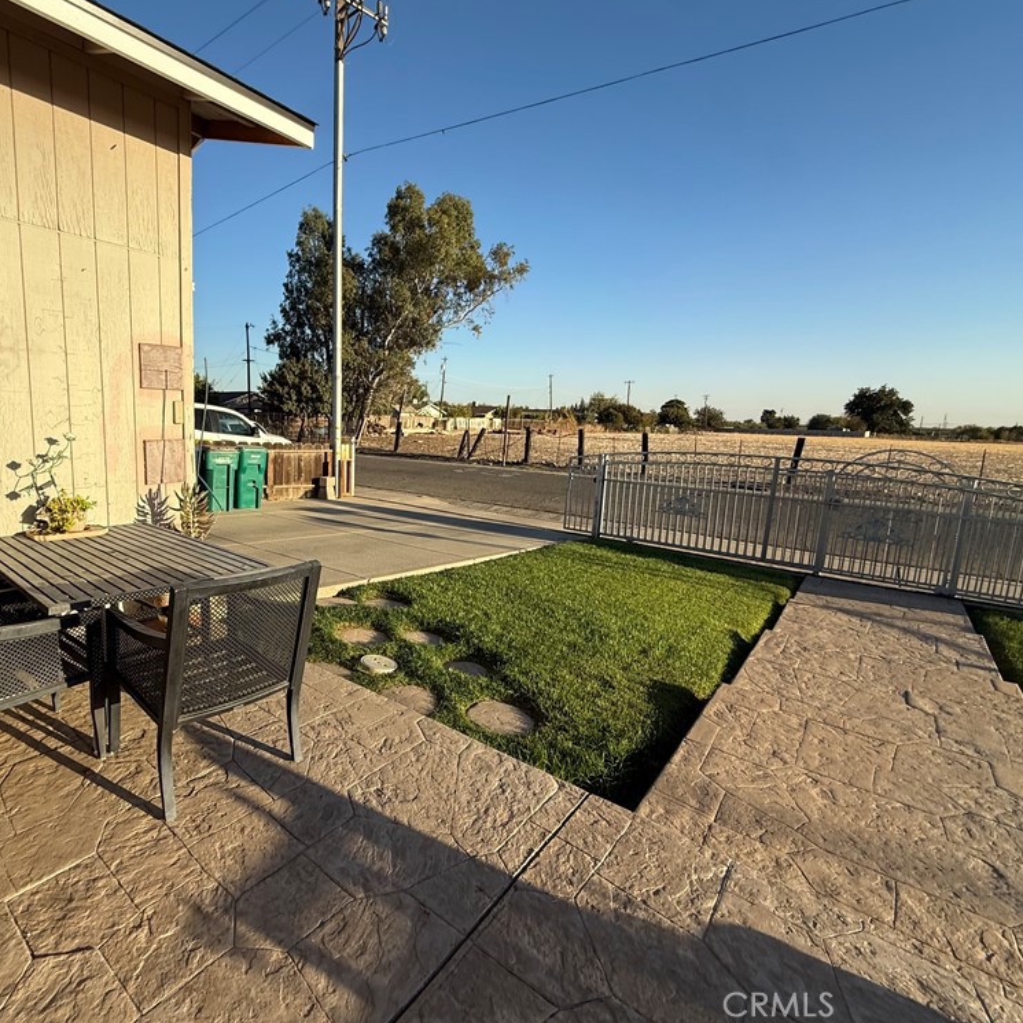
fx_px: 568
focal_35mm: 17
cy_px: 497
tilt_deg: -8.4
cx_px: 386
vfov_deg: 83.9
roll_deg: -0.7
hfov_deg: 82.4
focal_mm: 2.22
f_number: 2.2
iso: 50
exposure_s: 1/1368
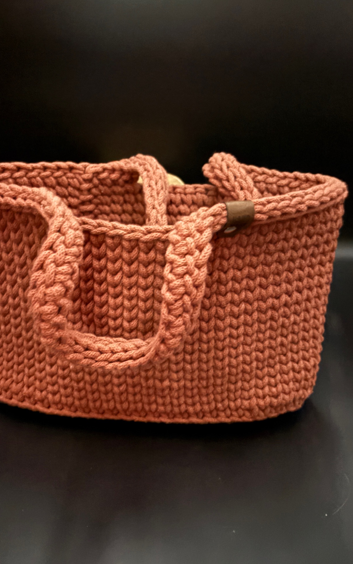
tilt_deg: -31.4
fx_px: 446
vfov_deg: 64.6
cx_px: 145
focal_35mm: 29
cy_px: 289
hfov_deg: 43.0
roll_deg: -1.6
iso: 5000
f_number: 1.6
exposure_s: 1/2
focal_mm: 5.96
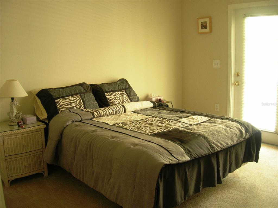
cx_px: 139
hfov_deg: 49.0
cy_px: 104
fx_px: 305
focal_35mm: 38
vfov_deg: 37.7
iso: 64
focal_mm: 7.8
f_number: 2.8
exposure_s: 1/6.6
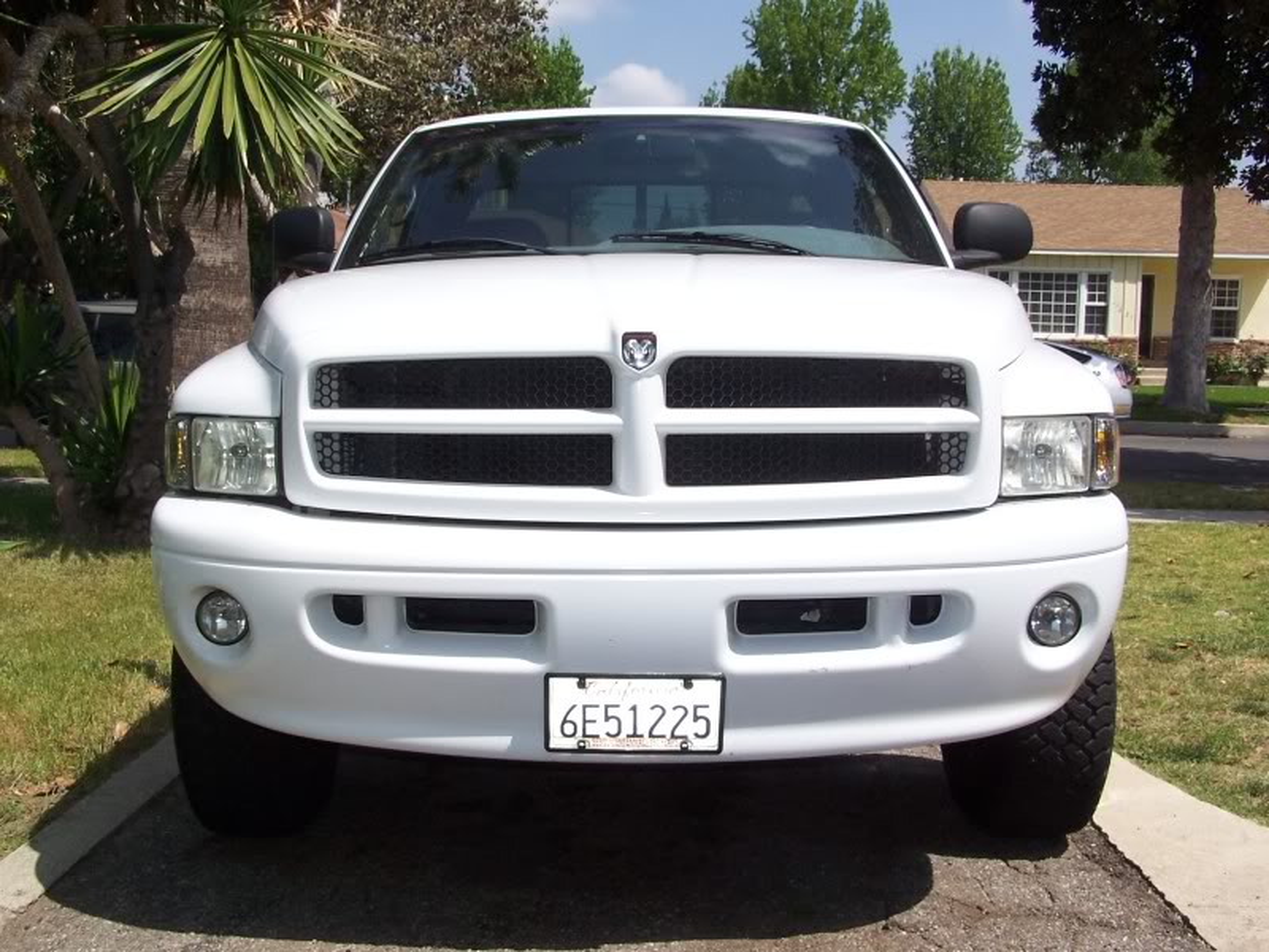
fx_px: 1393
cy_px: 476
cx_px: 634
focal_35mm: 38
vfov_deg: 37.7
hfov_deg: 49.0
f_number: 5.6
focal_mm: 6.3
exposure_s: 1/350
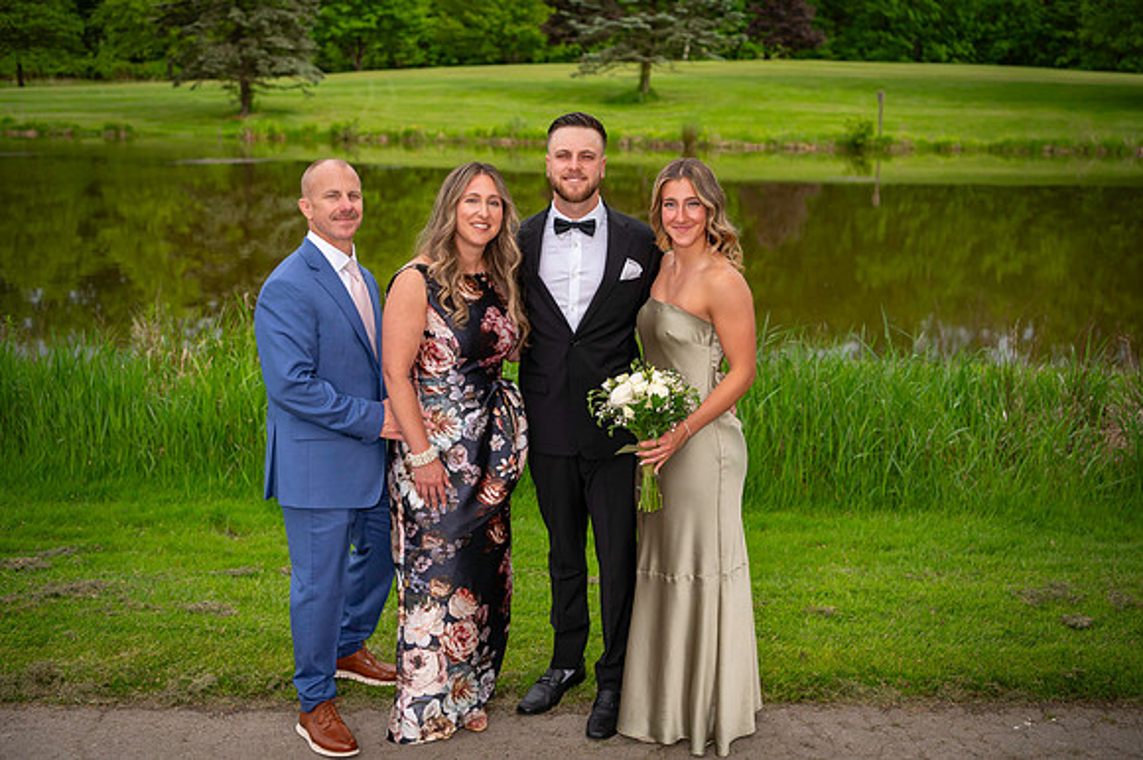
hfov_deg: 46.4
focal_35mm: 42
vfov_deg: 31.8
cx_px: 597
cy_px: 366
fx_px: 1334
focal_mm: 40
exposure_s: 1/3200
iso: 400
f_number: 3.2
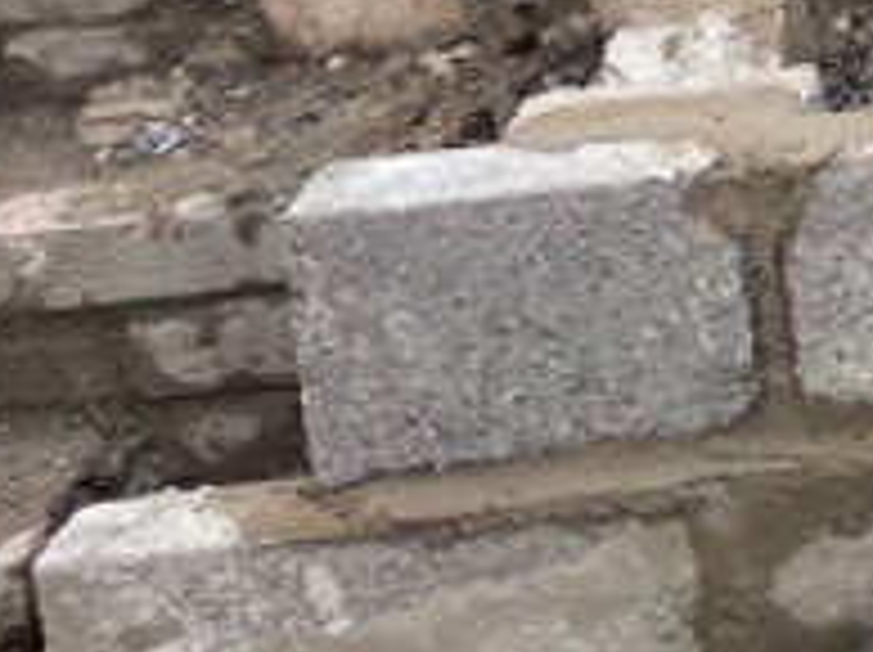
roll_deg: +1.9
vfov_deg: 8.5
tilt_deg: -9.9
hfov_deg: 9.8
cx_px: 2493
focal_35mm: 161
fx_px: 4055
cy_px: -809
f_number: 1.6
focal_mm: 4.2
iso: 32
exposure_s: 1/651
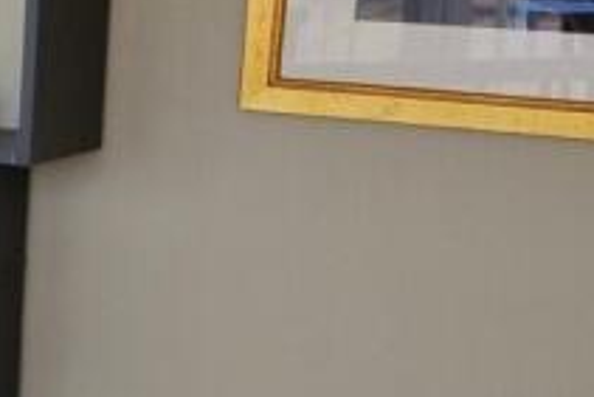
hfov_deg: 12.7
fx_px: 2163
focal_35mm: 131
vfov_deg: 10.5
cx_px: -754
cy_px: 248
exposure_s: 1/526
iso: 50
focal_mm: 5.4
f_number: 1.8
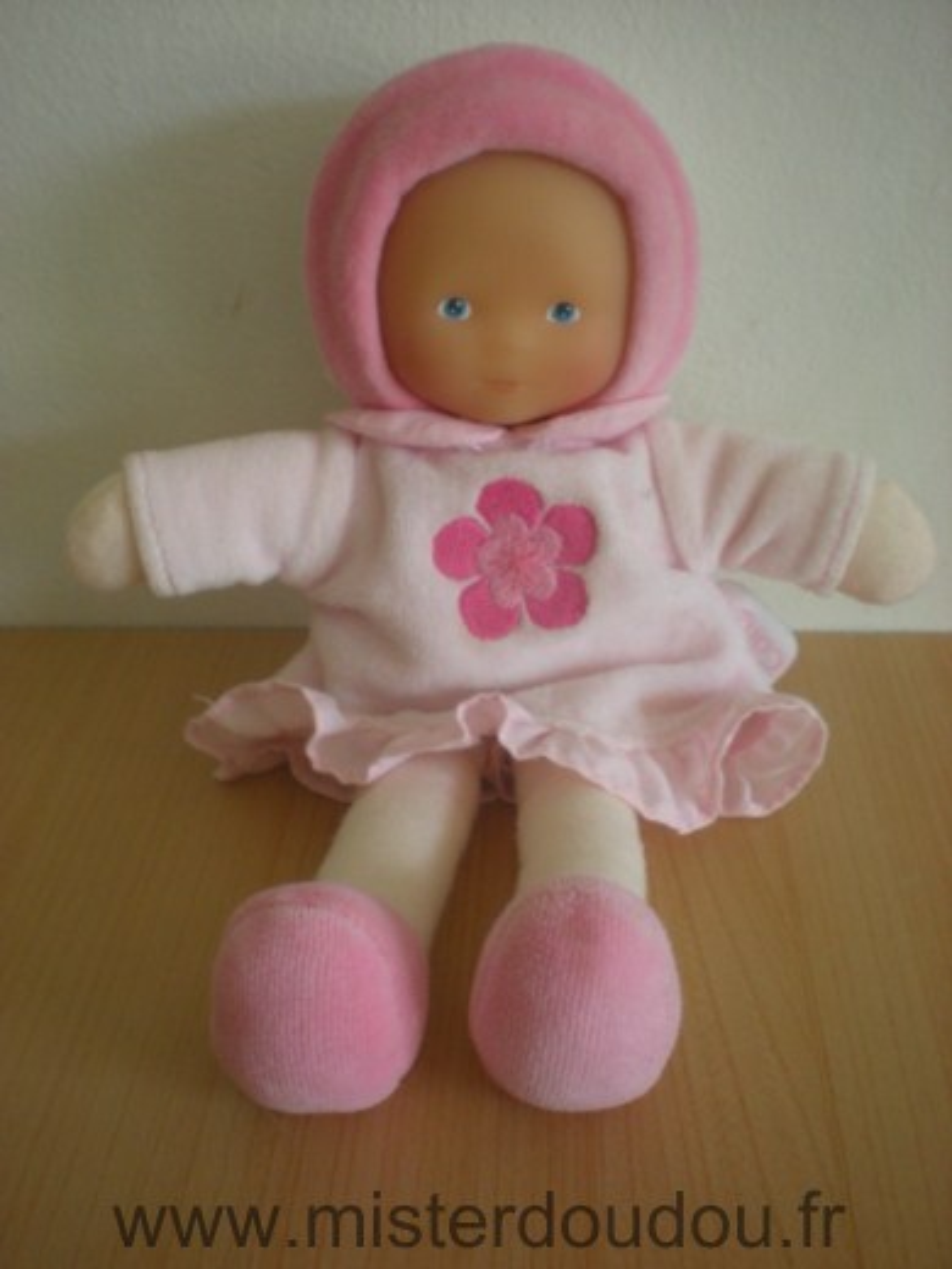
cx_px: 476
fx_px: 1393
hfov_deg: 37.7
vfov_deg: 49.0
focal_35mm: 38
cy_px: 634
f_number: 3.1
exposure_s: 1/41.5
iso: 200
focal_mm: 6.3
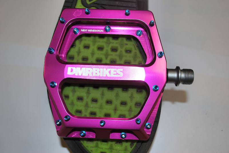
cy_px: 76
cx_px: 114
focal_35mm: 39
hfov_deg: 49.5
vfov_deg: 34.3
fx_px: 248
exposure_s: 1/60
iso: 110
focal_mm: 26
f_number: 4.5
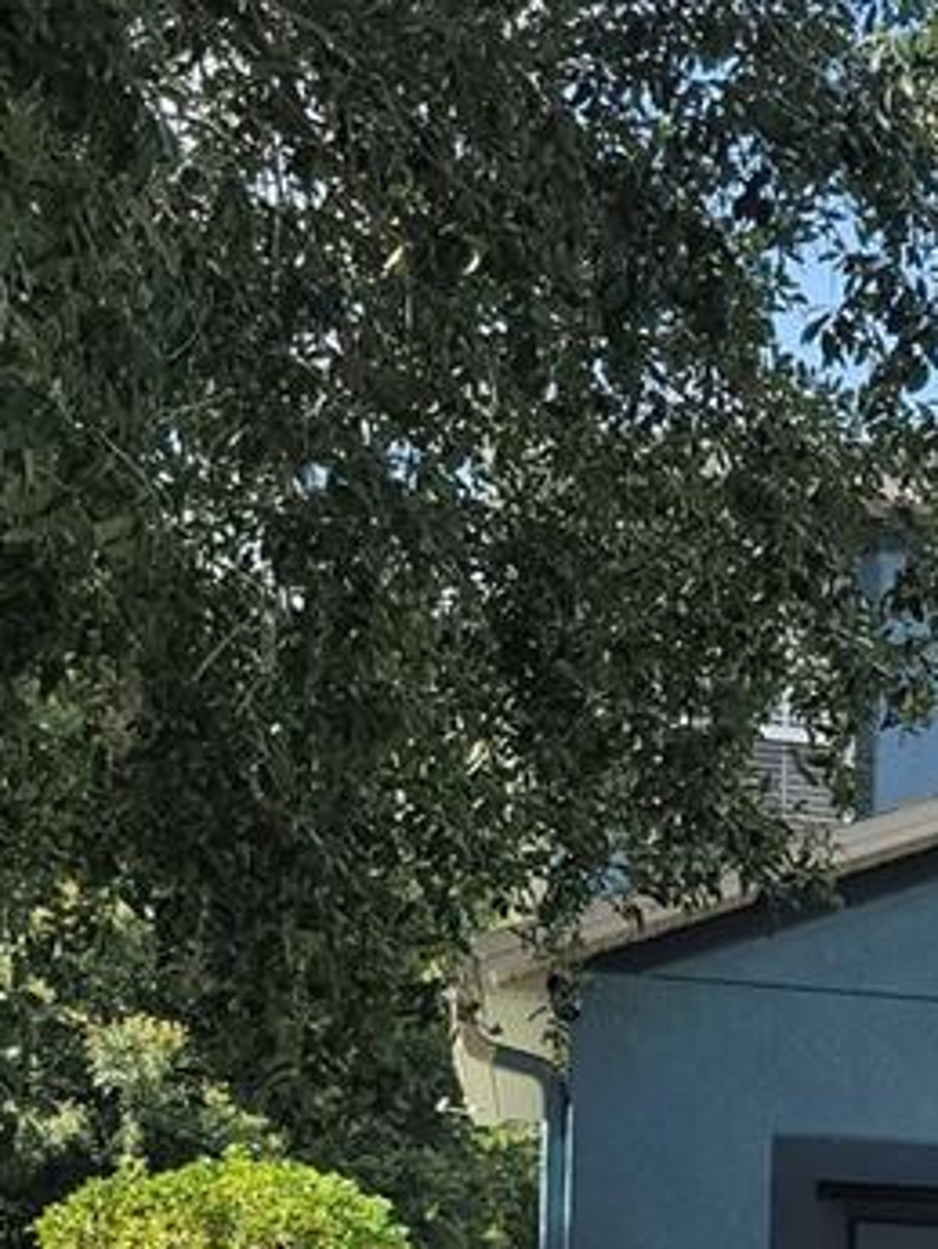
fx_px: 3141
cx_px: 1485
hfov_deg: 15.4
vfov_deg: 20.9
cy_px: 1521
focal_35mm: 87
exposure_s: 1/369
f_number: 1.8
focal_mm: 7
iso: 20
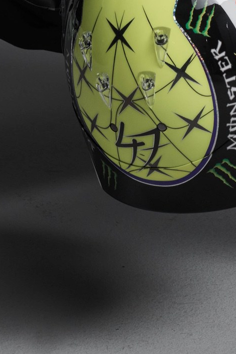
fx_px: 1995
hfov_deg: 6.7
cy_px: -283
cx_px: 242
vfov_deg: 9.6
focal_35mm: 203
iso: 250
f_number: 9
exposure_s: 1/200
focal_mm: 50
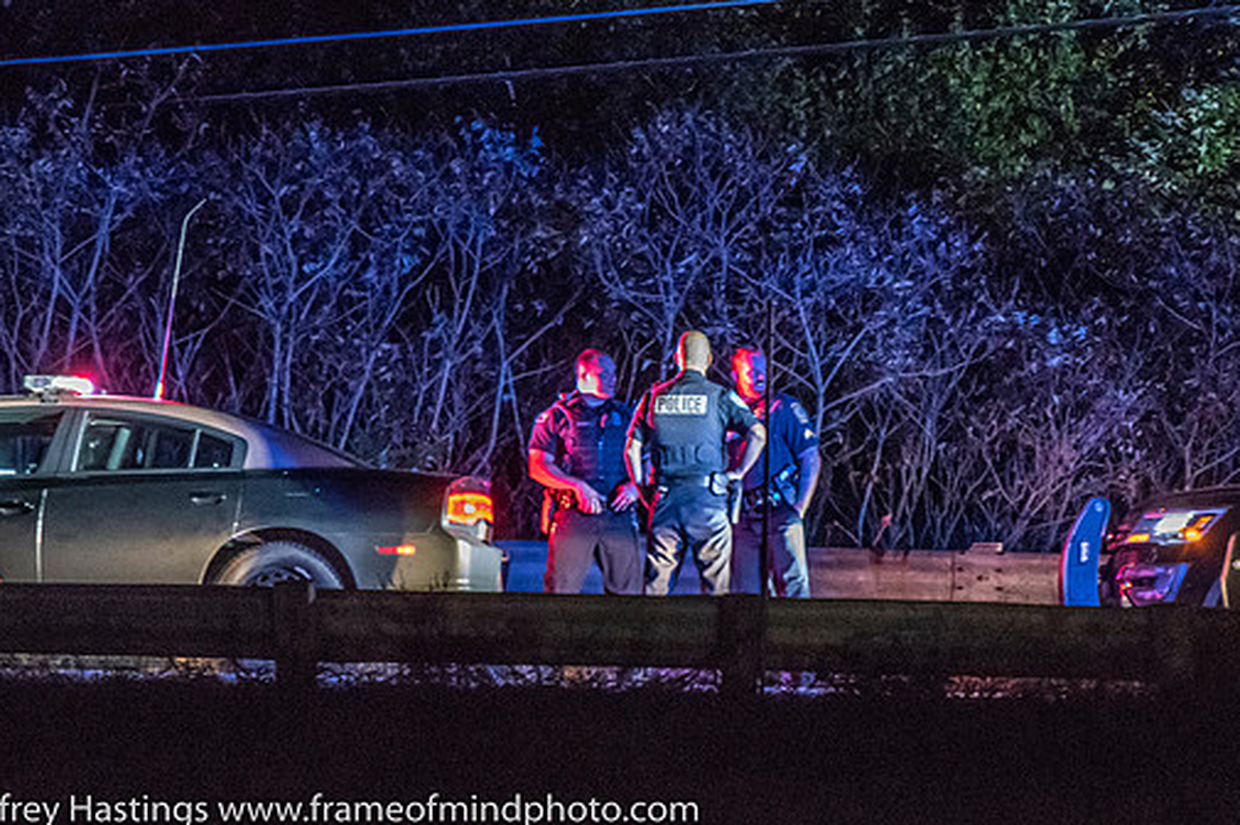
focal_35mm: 328
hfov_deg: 6.3
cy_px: 374
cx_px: 631
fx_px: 11290
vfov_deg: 4.2
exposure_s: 1/20
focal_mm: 190
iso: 16000
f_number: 5.6
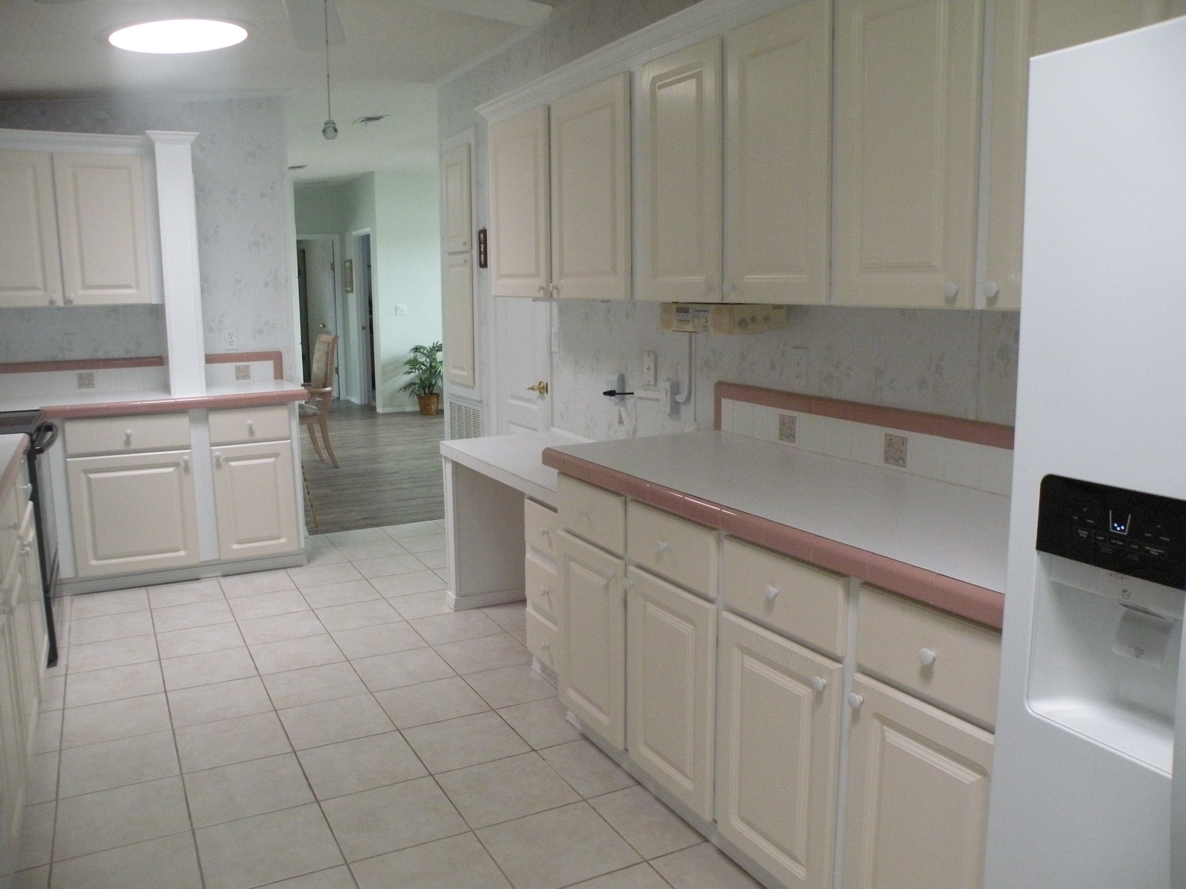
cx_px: 593
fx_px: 925
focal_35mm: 27
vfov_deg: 51.4
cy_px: 444
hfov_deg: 65.3
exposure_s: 1/39.8
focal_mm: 4.7
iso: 400
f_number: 2.8
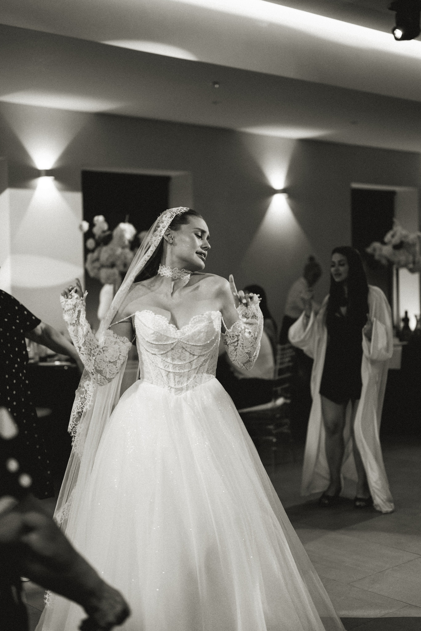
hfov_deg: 27.0
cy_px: 316
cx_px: 210
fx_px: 876
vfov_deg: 39.6
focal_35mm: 50
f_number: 1.8
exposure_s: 1/200
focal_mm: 50
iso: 400
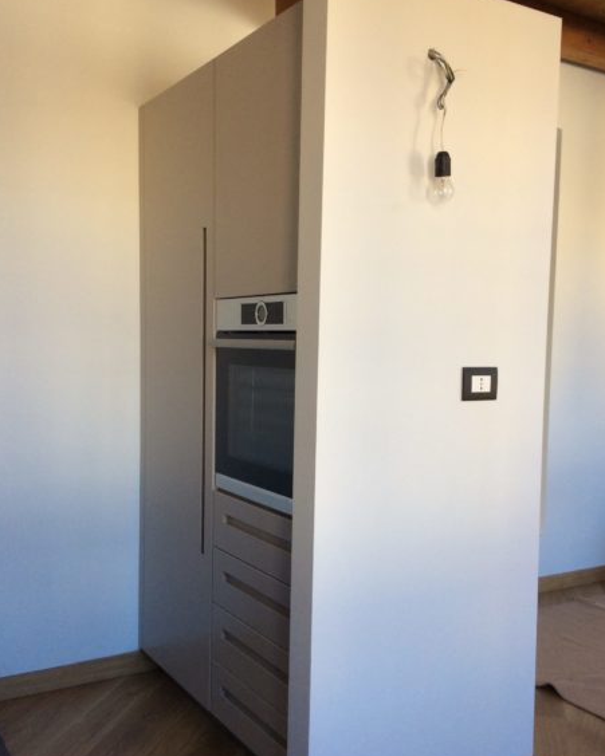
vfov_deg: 49.0
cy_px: 408
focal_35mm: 37
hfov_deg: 40.1
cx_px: 309
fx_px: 828
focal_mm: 3.3
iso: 50
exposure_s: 1/60
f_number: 2.4
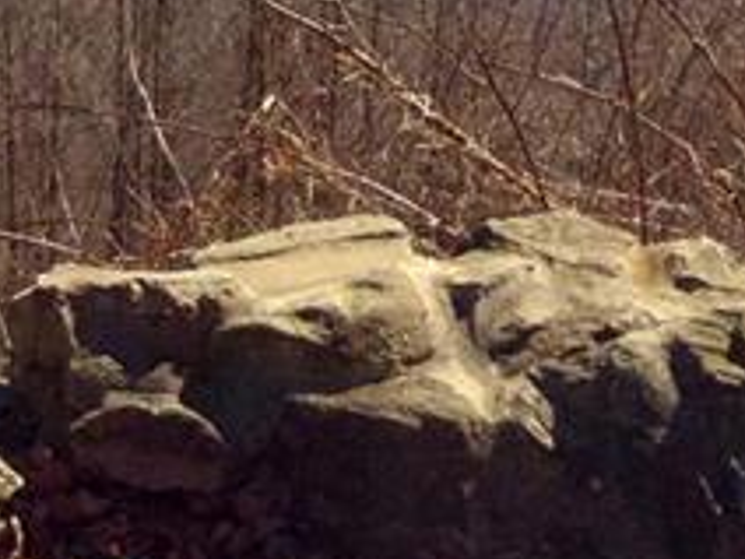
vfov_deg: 7.2
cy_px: -243
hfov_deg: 9.7
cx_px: 525
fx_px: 4390
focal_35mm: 204
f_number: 14
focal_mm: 11.43
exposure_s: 1/160
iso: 400
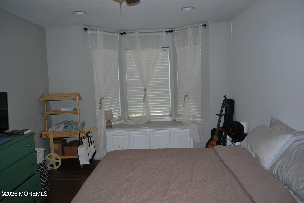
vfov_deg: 48.0
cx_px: 152
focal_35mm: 27
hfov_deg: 67.3
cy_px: 102
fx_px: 228
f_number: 3.5
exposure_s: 1/60
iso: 200
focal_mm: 18
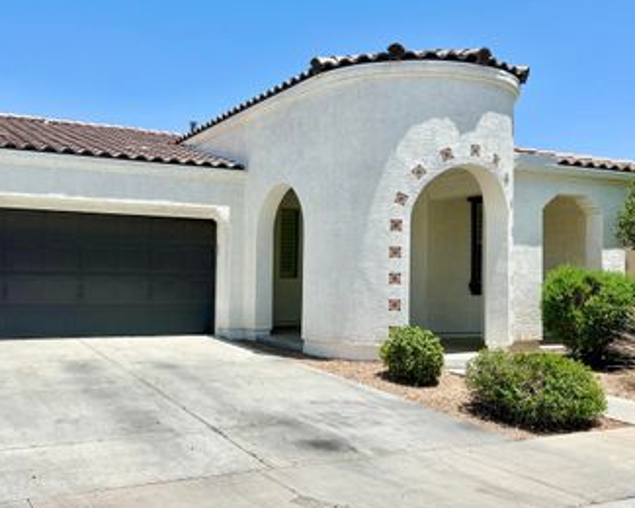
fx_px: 733
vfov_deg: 38.2
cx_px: 283
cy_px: 243
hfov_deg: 46.8
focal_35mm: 39
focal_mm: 5.7
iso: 50
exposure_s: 1/6579
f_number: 1.5
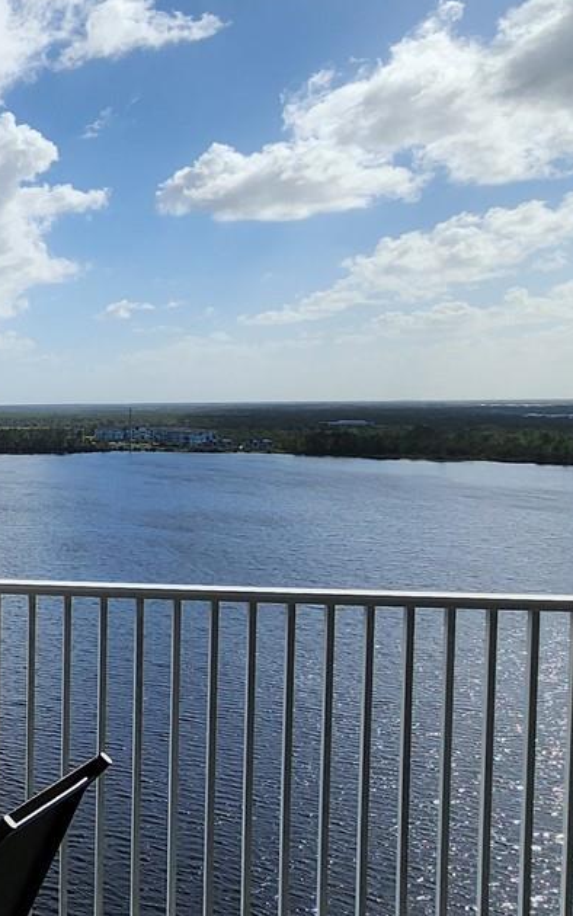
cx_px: -321
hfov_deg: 25.5
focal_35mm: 35
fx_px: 874
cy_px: 442
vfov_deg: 55.3
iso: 50
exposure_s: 1/4408
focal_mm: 2.2
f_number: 2.2
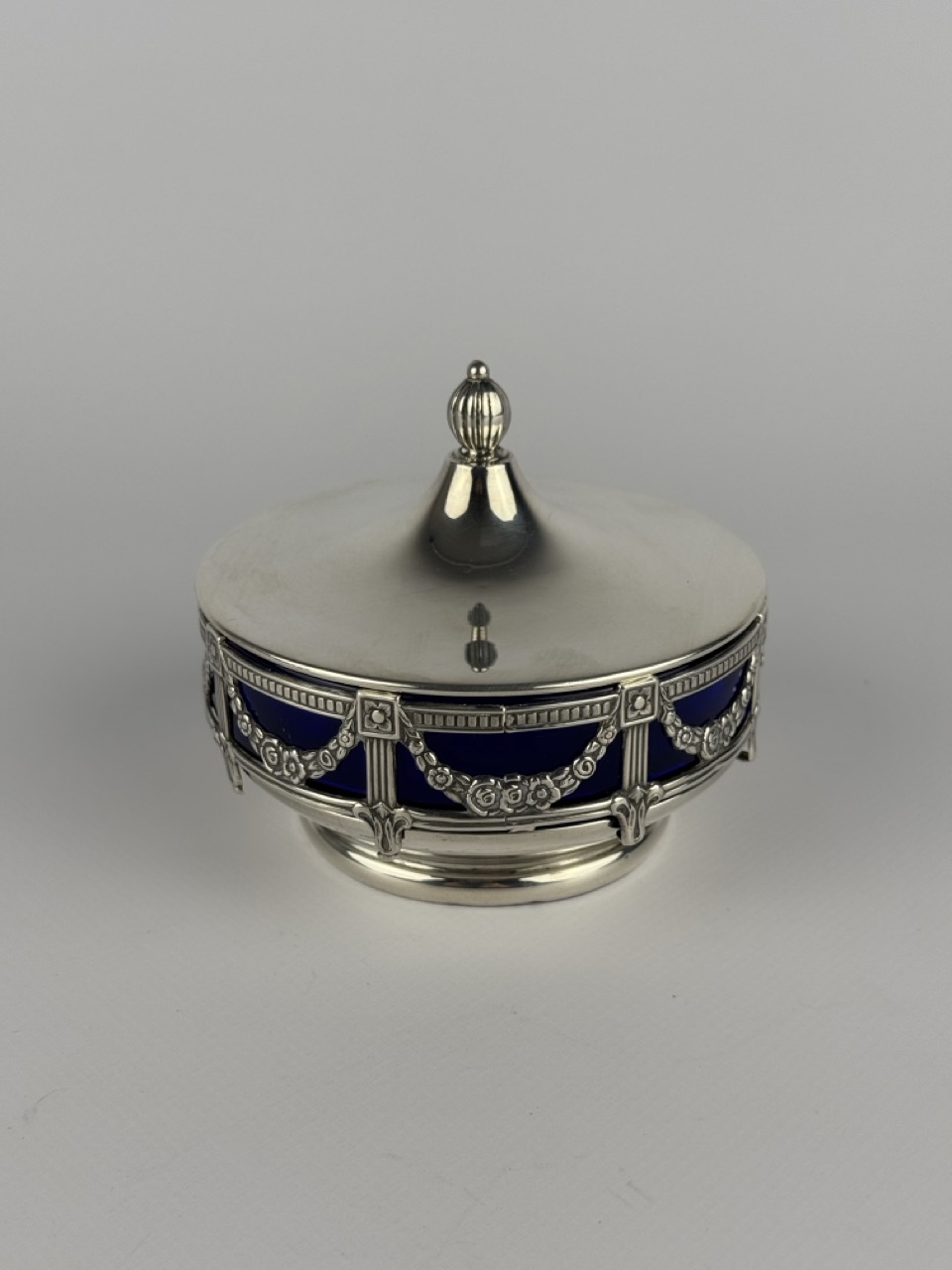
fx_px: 1760
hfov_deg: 30.3
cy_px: 635
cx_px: 476
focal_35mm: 48
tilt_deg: -24.0
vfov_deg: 39.7
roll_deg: +0.5
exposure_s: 1/792
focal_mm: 6.76
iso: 64
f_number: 1.78
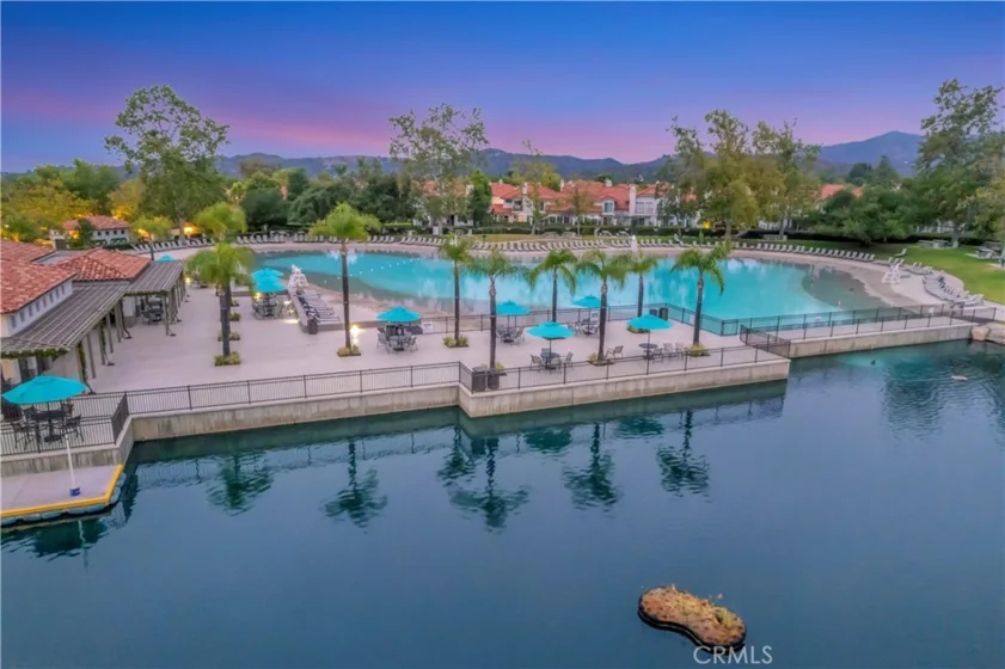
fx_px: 614
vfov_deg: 57.2
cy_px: 334
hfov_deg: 78.6
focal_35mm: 22
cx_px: 502
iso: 760
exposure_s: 1/8
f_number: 2.8
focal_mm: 8.38
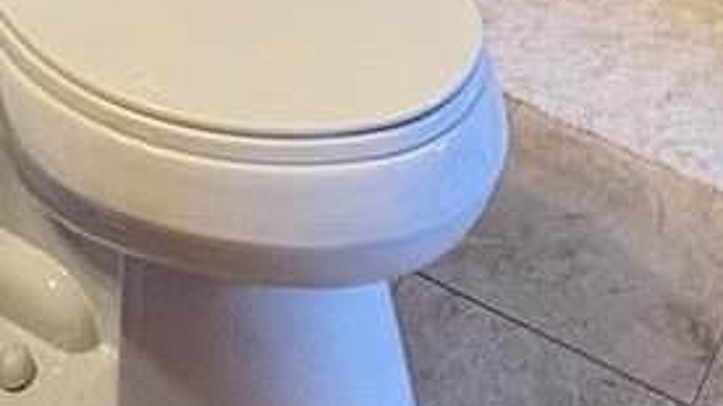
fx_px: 1629
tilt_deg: -1.2
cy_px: -982
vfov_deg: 9.3
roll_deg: +0.9
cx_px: 293
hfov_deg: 25.0
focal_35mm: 85
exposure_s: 1/60
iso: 400
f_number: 2.2
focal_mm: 2.22
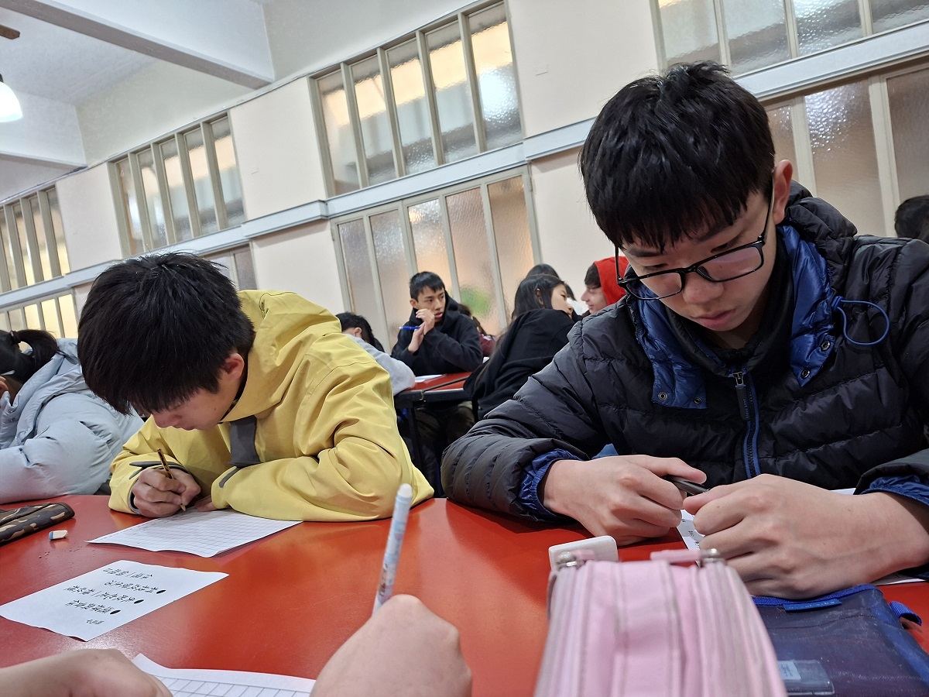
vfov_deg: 58.9
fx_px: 617
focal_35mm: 23
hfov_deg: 73.9
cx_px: 464
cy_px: 348
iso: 250
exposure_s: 1/40
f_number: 1.8
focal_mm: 5.54
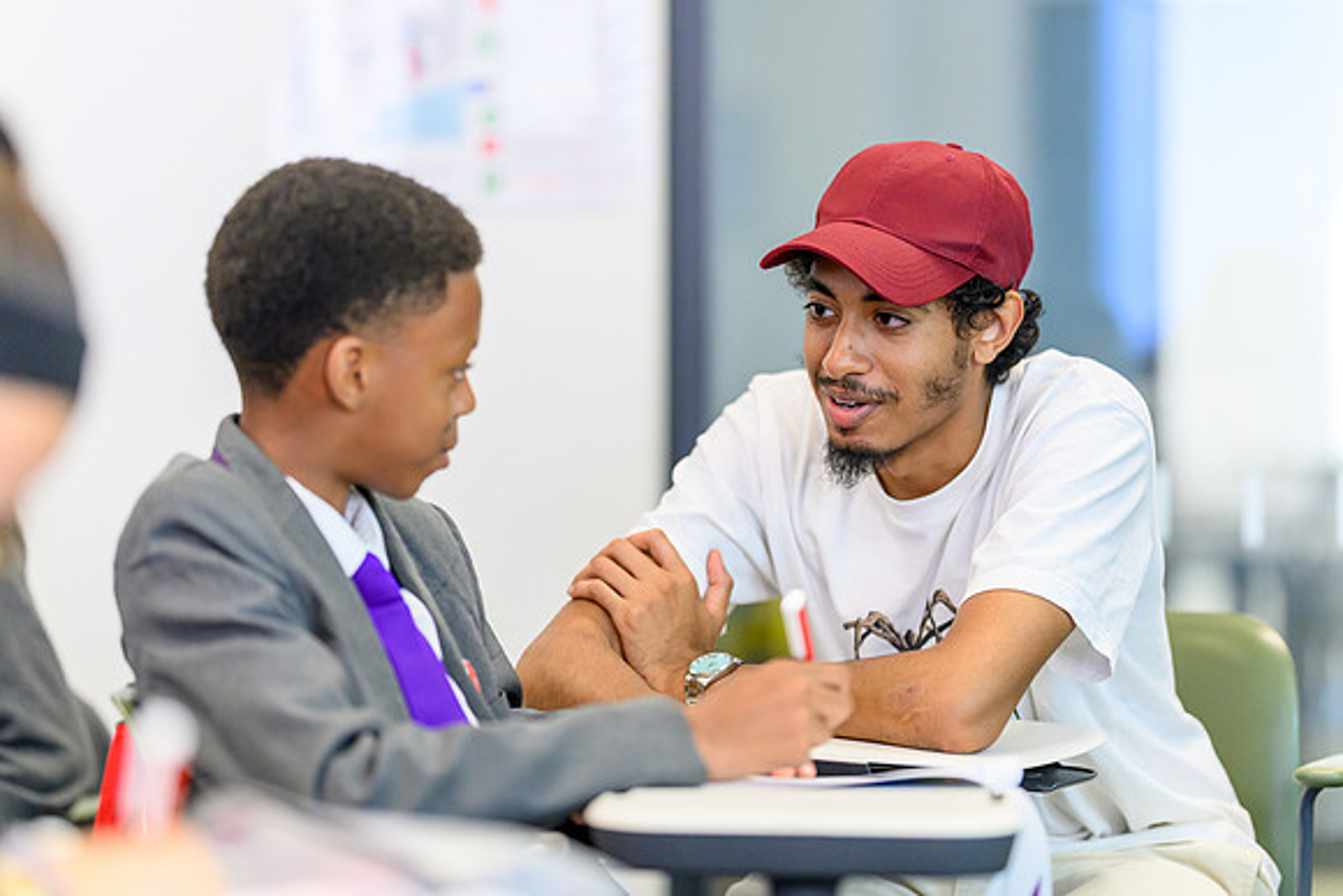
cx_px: 672
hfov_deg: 15.1
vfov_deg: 10.1
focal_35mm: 136
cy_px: 448
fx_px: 5082
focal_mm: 135
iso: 2500
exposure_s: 1/640
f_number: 1.8
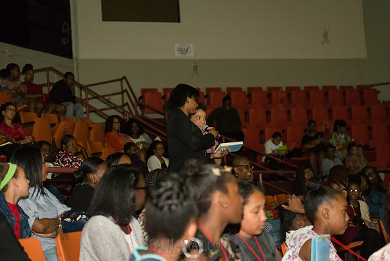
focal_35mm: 70
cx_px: 195
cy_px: 130
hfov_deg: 28.8
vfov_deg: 19.5
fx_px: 758
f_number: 3.2
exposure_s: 1/250
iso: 3200
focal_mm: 70
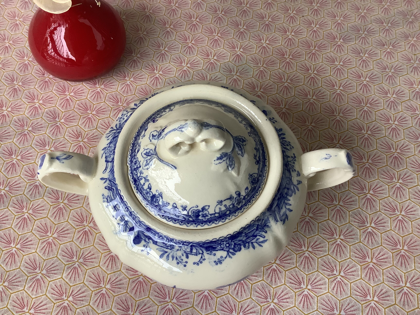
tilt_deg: -63.7
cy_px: 158
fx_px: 376
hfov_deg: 58.4
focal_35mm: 31
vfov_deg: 45.4
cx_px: 210
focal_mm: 3.3
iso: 80
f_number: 2.4
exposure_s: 1/120
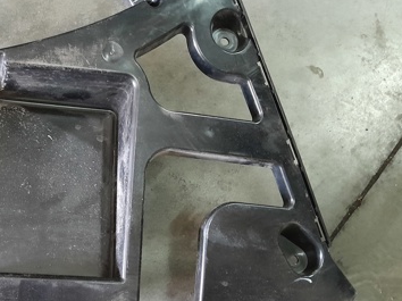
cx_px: 89
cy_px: 165
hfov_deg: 39.1
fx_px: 545
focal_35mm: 47
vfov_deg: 30.8
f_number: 1.8
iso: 800
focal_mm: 3.98
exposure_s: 1/25
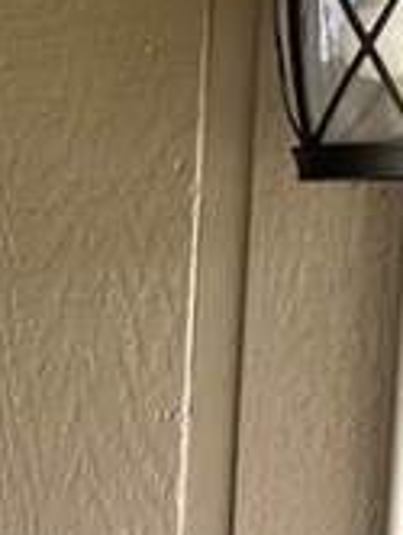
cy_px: 696
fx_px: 2586
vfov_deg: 11.5
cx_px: -809
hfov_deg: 7.7
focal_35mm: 167
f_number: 1.6
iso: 80
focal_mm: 4.2
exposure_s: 1/121
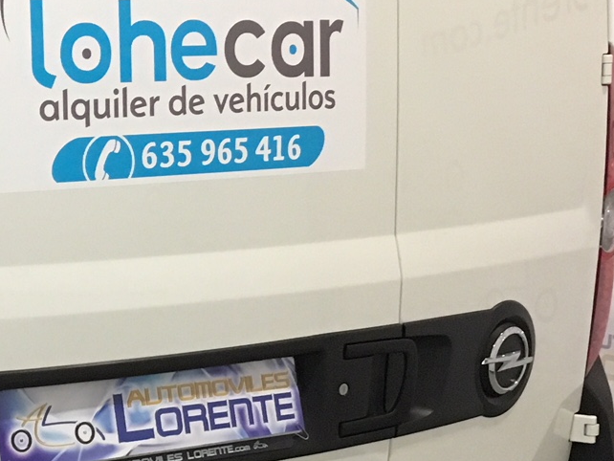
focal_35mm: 91
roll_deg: -1.3
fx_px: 1615
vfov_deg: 16.1
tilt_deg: -13.8
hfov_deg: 20.6
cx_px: -46
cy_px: 367
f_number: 2.2
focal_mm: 4.15
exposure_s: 1/25
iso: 200
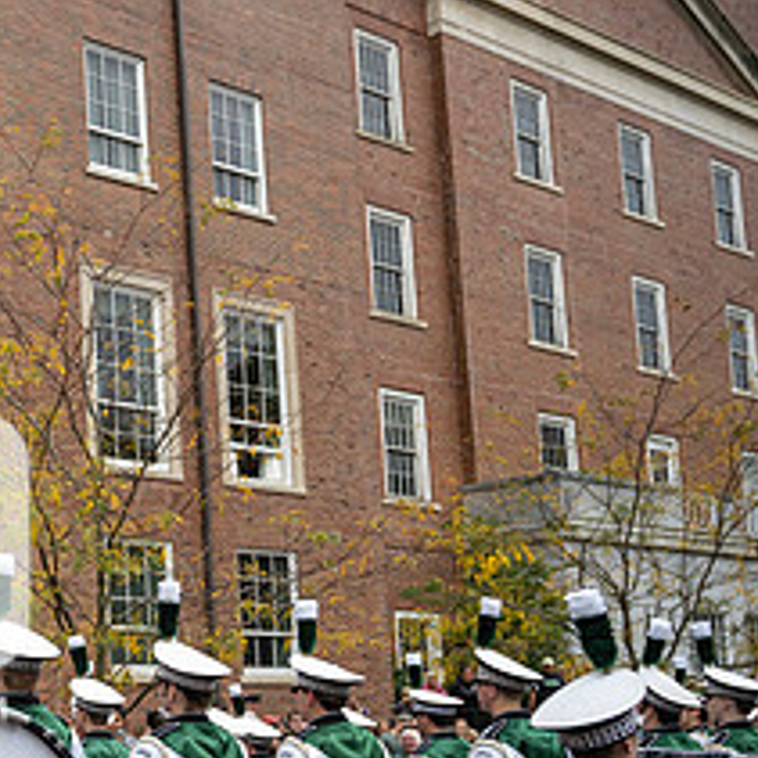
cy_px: 580
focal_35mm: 56
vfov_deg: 30.0
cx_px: -241
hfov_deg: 25.9
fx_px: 1387
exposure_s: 1/1600
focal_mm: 24
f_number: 4
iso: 640
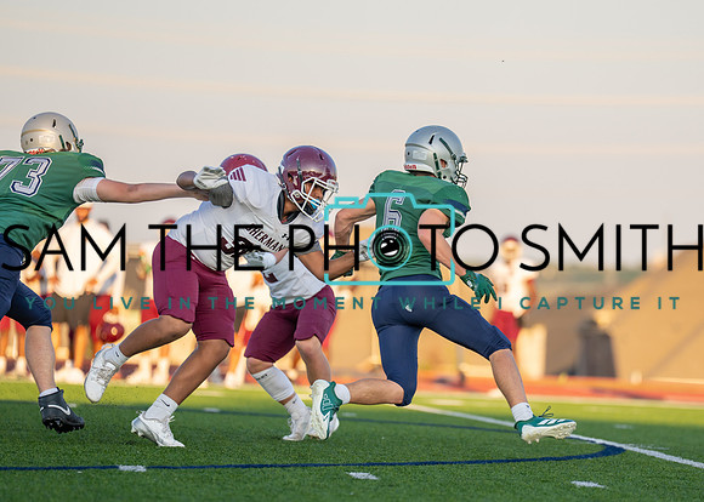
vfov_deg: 5.7
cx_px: 453
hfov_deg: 7.9
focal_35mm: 254
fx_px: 5075
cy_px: 286
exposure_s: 1/1250
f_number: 2.8
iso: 250
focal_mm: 200
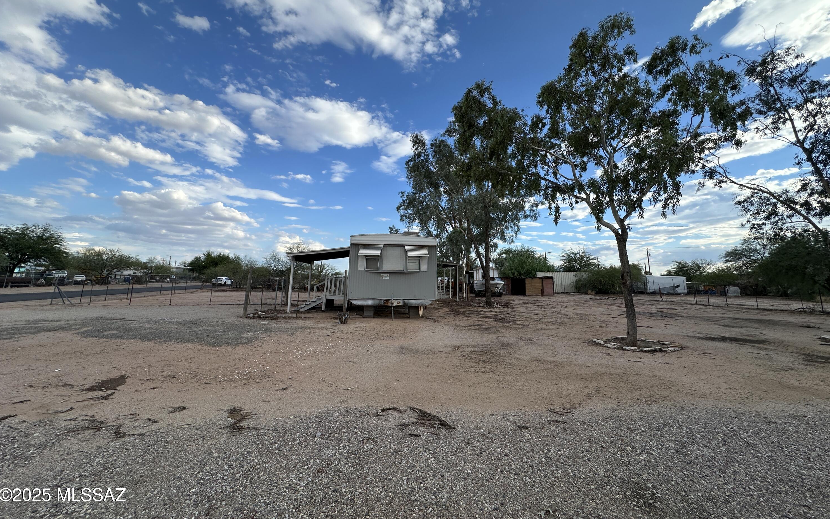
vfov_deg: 74.0
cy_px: 209
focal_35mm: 15
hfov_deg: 101.5
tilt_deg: +13.4
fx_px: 339
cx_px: 417
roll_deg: +1.5
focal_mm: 2.22
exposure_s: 1/1335
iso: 40
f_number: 2.2
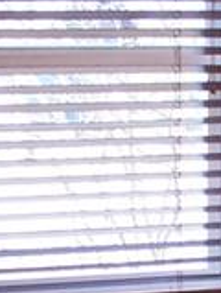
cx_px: 390
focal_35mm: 183
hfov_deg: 7.9
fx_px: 1552
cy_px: 389
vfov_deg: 10.5
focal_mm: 6.3
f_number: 2.8
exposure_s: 1/45
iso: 140
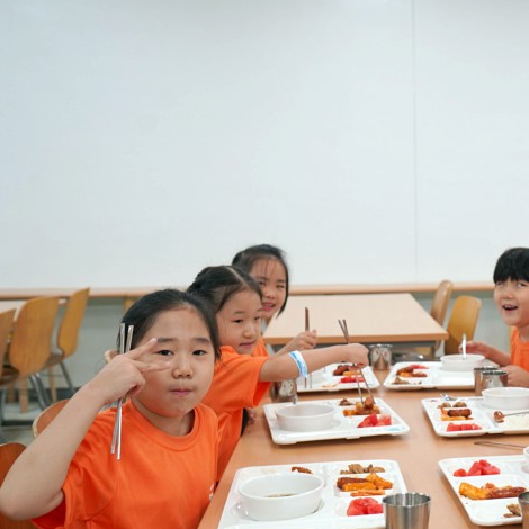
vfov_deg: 30.0
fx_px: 986
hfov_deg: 28.8
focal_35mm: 57
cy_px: 287
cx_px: 477
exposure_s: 1/160
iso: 1000
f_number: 4
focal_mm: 35
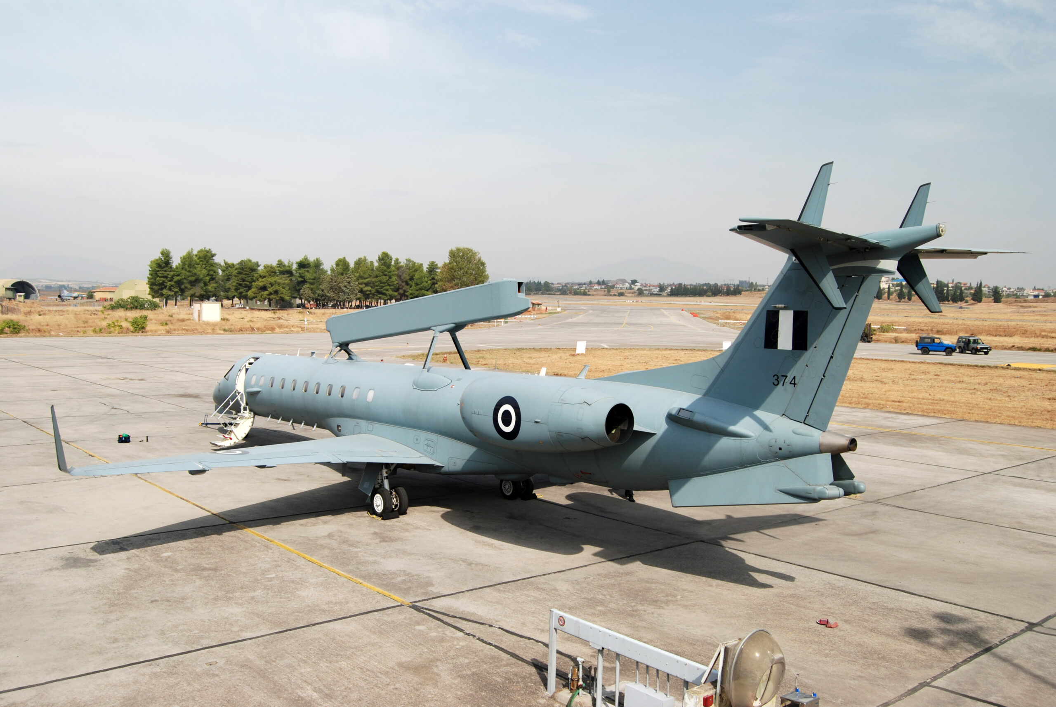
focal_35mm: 33
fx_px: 969
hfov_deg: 57.2
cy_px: 354
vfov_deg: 40.1
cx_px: 528
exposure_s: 1/160
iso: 100
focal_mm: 22
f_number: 6.3
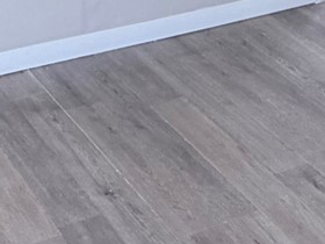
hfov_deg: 20.2
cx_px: 65
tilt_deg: -1.6
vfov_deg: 11.9
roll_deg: -1.5
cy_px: -372
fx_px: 901
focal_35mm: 96
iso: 200
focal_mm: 2.22
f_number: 2.2
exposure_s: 1/60
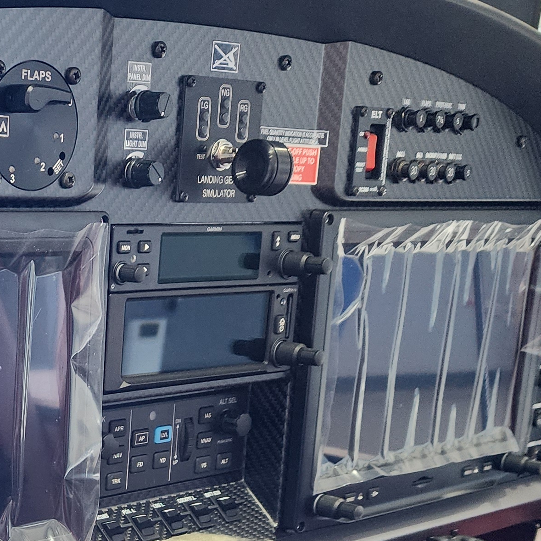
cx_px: -25
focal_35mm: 69
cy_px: 571
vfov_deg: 23.7
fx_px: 1220
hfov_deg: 23.7
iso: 400
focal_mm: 6.4
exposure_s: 1/120
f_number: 1.8
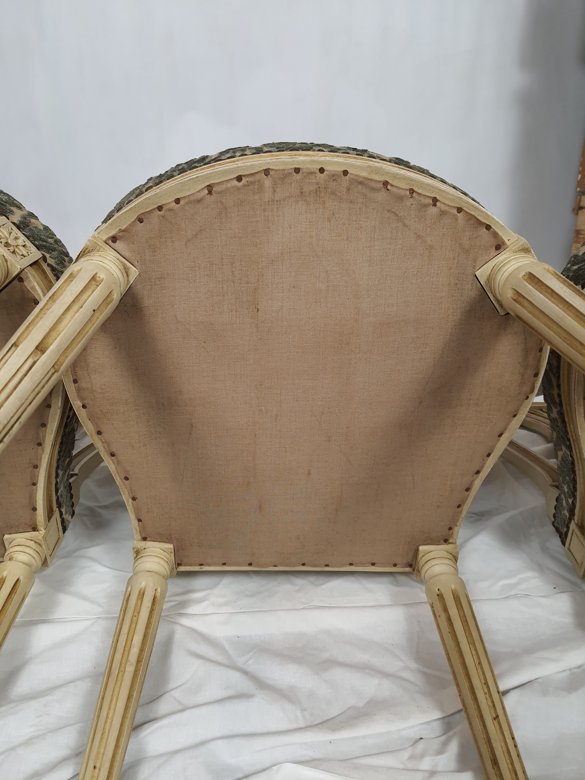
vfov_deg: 67.3
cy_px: 390
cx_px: 292
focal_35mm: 26
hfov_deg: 53.1
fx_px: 586
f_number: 1.7
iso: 125
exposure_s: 1/100
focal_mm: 4.32
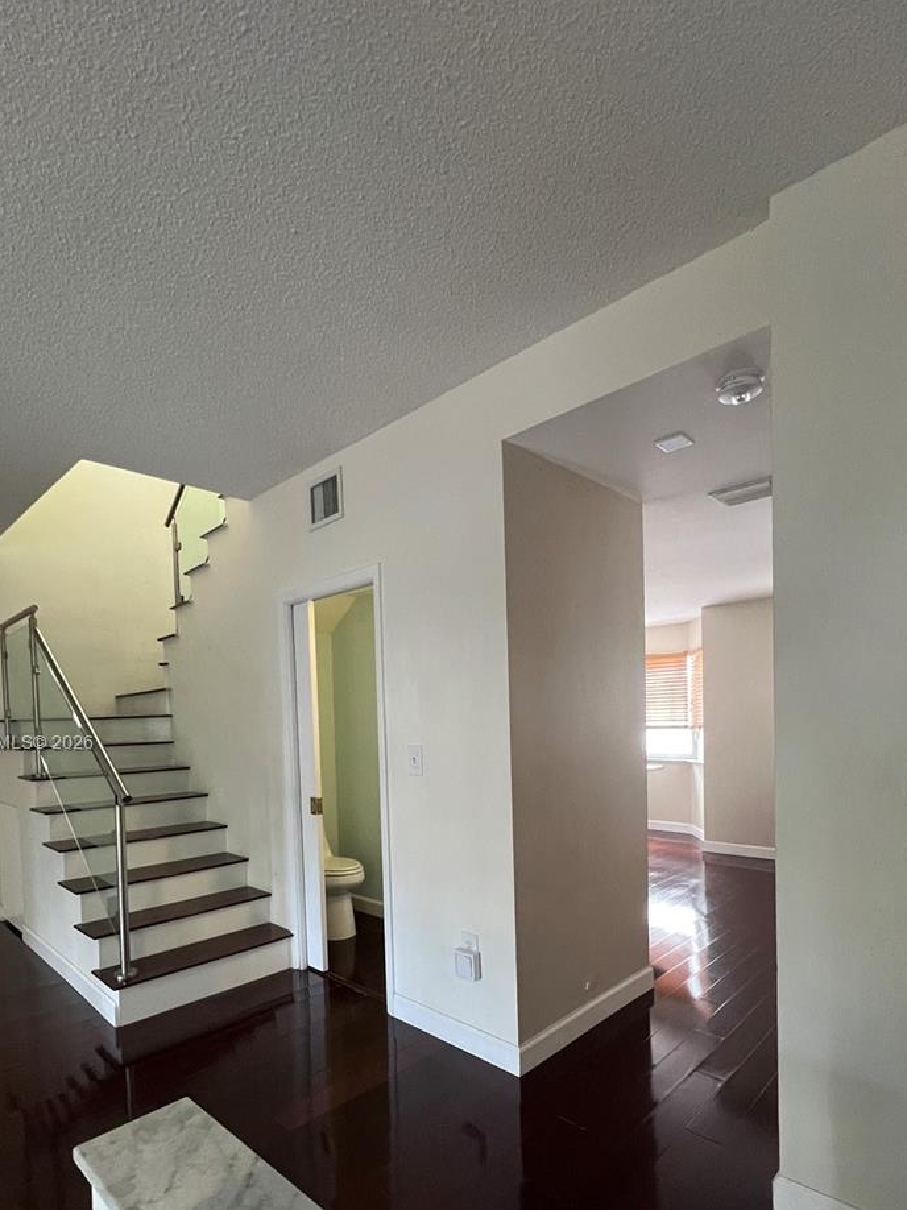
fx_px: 594
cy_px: 745
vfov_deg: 89.5
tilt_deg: -1.7
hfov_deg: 74.7
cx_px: 443
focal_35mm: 17
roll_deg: +1.8
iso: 400
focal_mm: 1.57
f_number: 1.8
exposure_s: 1/60
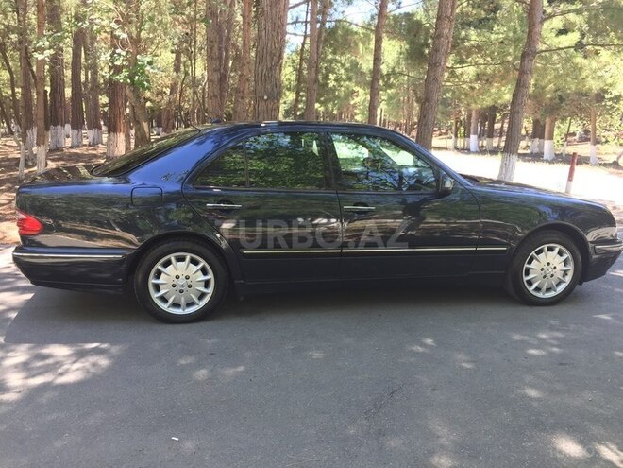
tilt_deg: -11.9
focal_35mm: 29
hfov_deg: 61.7
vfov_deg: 48.2
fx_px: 522
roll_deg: -2.6
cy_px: 234
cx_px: 312
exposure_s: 1/100
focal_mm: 4.15
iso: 40
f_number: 2.2
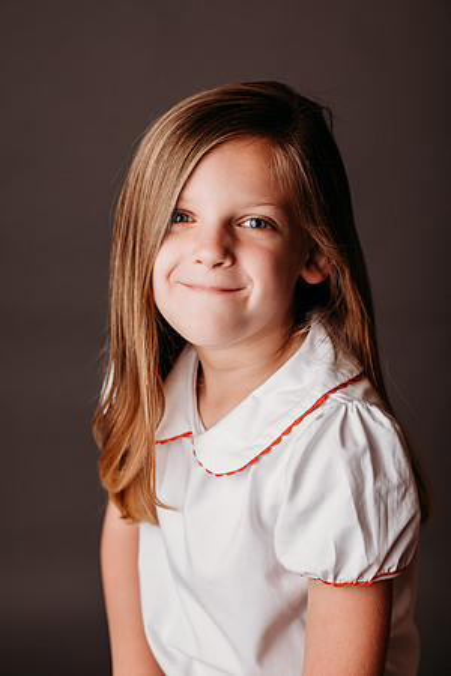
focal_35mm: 85
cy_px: 338
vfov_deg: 23.9
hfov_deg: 16.1
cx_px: 226
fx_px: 1597
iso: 100
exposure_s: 1/200
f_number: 4
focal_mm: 85
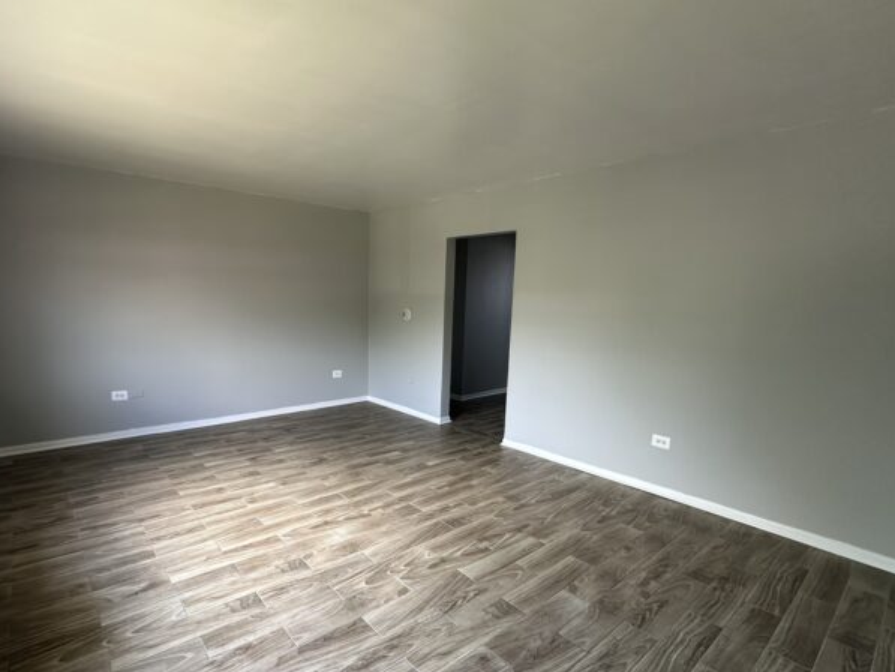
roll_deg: -1.4
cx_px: 420
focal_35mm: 18
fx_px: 465
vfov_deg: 71.2
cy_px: 384
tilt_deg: -9.7
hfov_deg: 87.6
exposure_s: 1/99
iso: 125
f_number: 2.2
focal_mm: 2.22
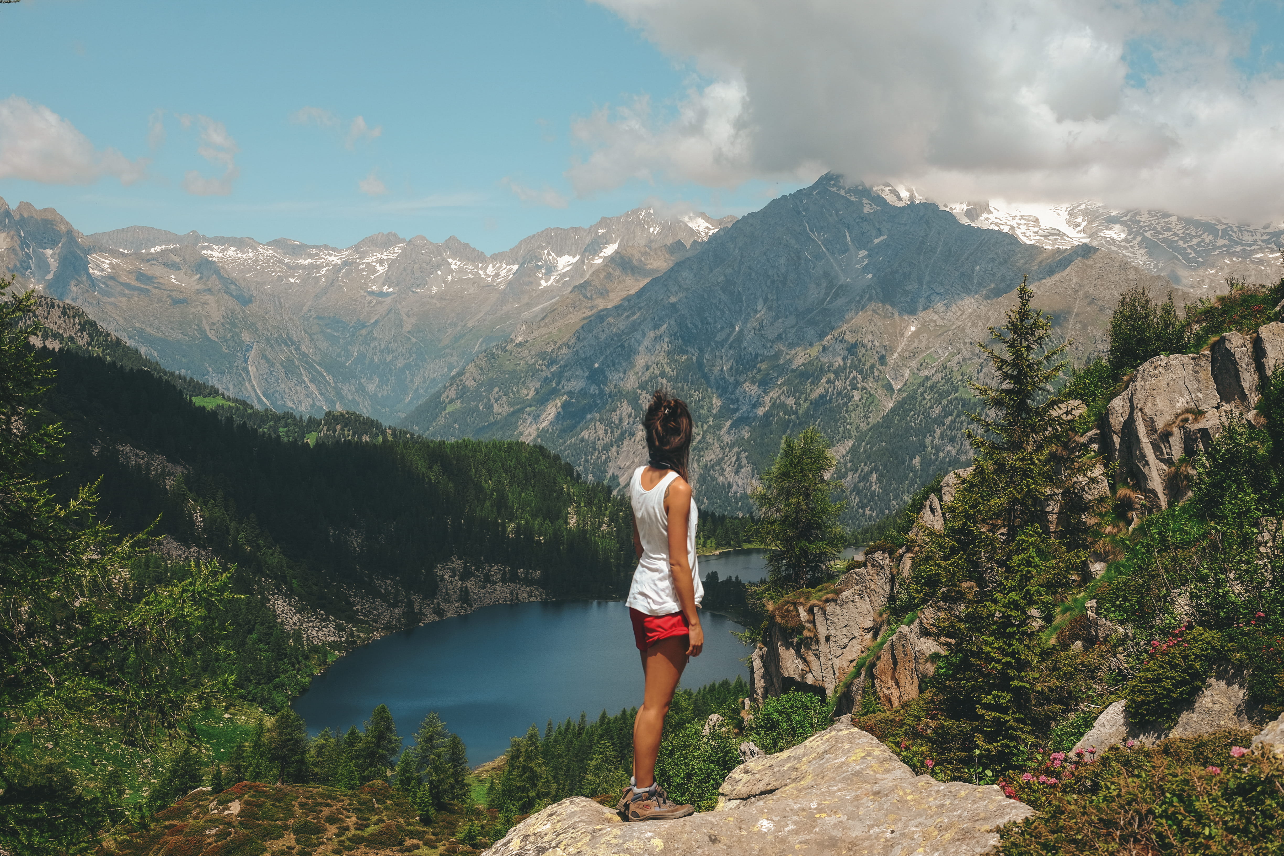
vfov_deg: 32.6
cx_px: 642
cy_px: 428
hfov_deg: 47.4
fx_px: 1462
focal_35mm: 41
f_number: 8
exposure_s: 1/500
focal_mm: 27
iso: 200
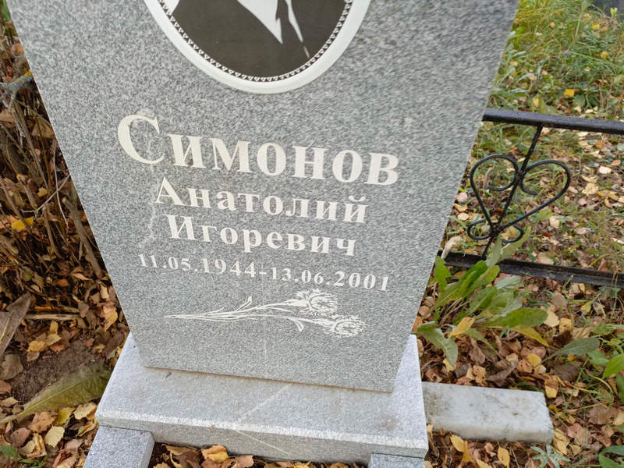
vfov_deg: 54.9
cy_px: 234
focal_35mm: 25
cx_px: 312
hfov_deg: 69.4
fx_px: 451
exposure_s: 1/50
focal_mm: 4.76
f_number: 1.69
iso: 155
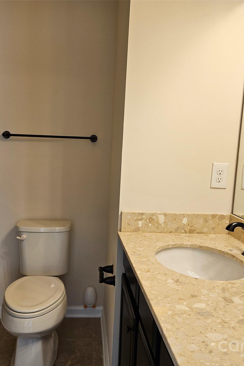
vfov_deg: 58.7
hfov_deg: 41.1
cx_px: 109
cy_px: 183
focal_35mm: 32
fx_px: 325
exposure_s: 1/120
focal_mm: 5.4
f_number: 1.8
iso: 125
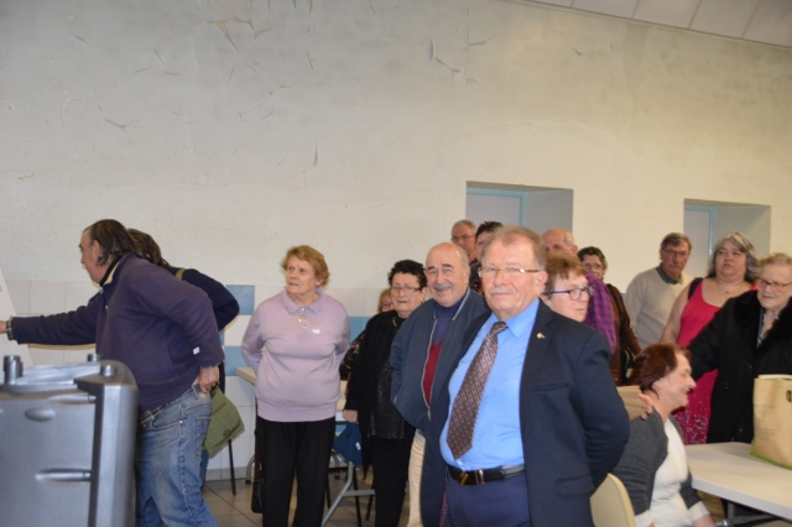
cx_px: 396
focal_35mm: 44
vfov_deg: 30.8
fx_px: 956
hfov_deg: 45.0
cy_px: 264
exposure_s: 1/60
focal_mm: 29
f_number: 4
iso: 1600
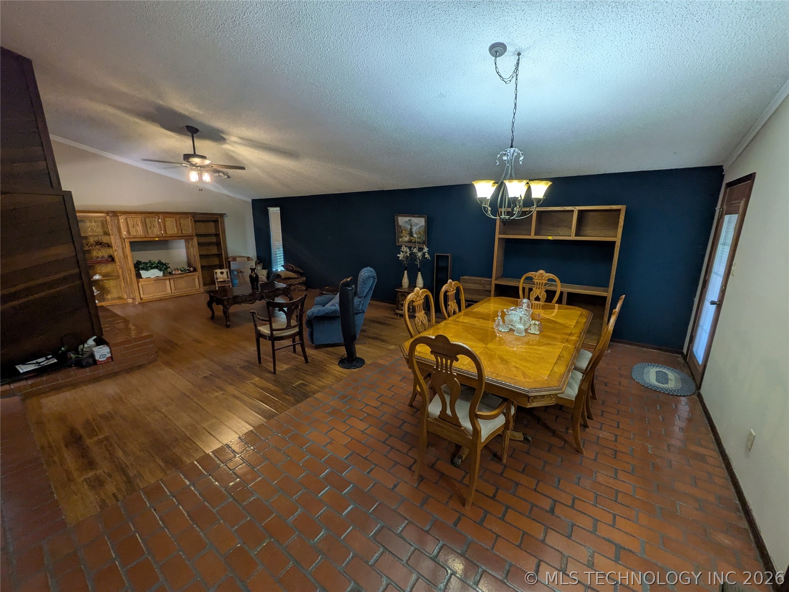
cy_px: 296
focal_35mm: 14
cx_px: 394
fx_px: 319
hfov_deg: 102.1
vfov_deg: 85.7
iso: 47
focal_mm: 1.83
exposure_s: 1/24
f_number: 2.2
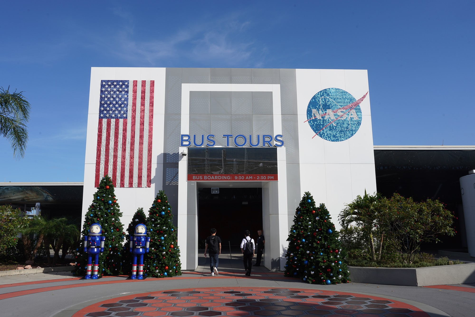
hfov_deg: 65.5
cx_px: 238
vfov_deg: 46.4
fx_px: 369
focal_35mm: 28
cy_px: 158
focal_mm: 28
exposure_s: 1/100
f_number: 18
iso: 100
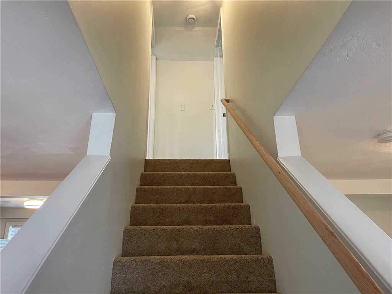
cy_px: 147
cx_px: 196
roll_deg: +0.4
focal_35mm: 26
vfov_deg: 53.1
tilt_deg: +19.4
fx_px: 294
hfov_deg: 67.3
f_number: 1.6
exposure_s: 1/60
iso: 160
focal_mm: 4.2
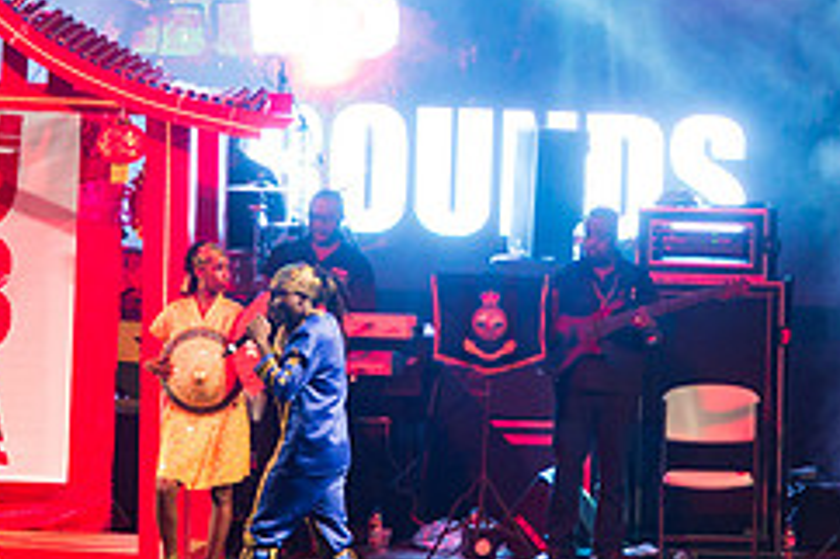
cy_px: 288
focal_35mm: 504
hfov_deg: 4.1
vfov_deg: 2.7
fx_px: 11752
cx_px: 427
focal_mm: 210
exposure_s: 1/200
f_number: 5.6
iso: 3200
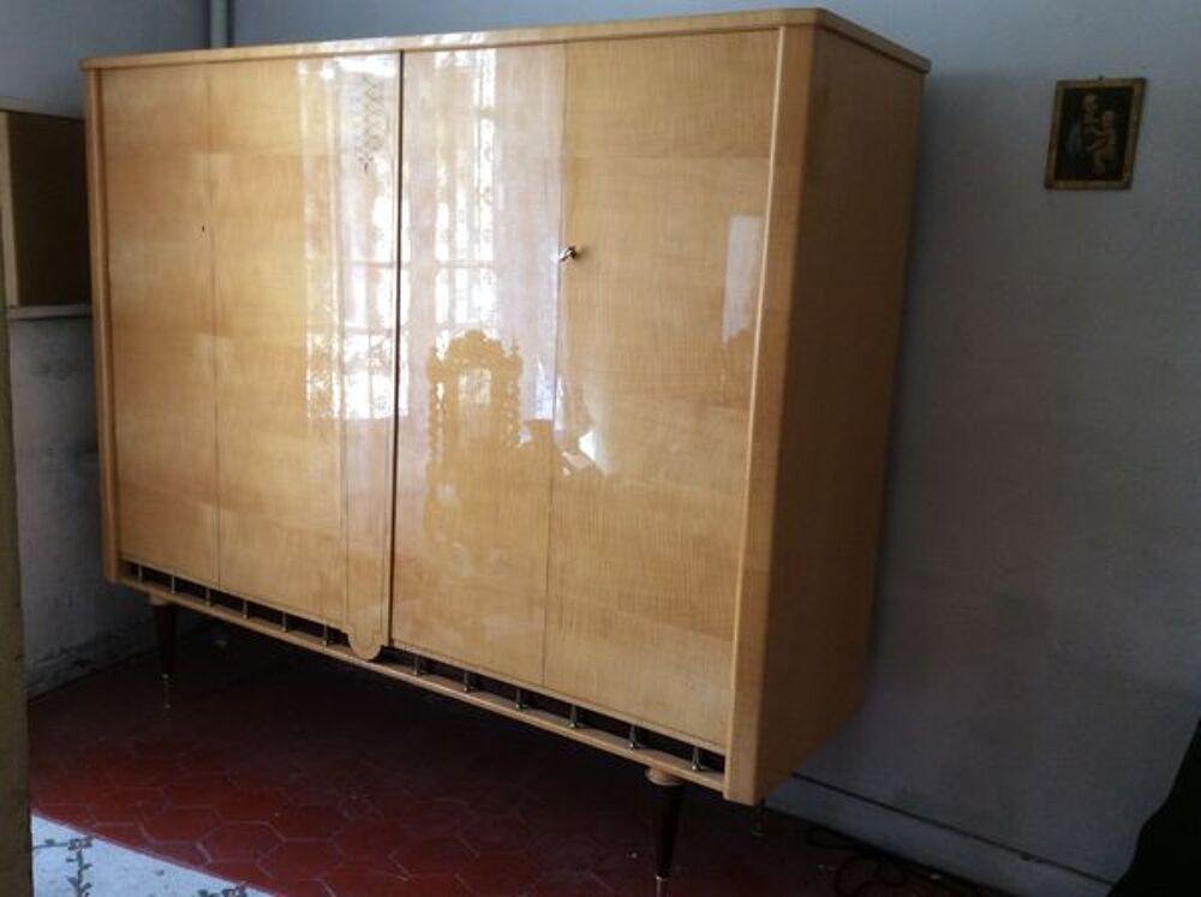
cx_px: 600
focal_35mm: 32
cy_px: 448
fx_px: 1109
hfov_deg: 56.9
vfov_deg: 44.1
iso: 80
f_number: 2.4
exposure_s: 1/25
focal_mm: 3.3
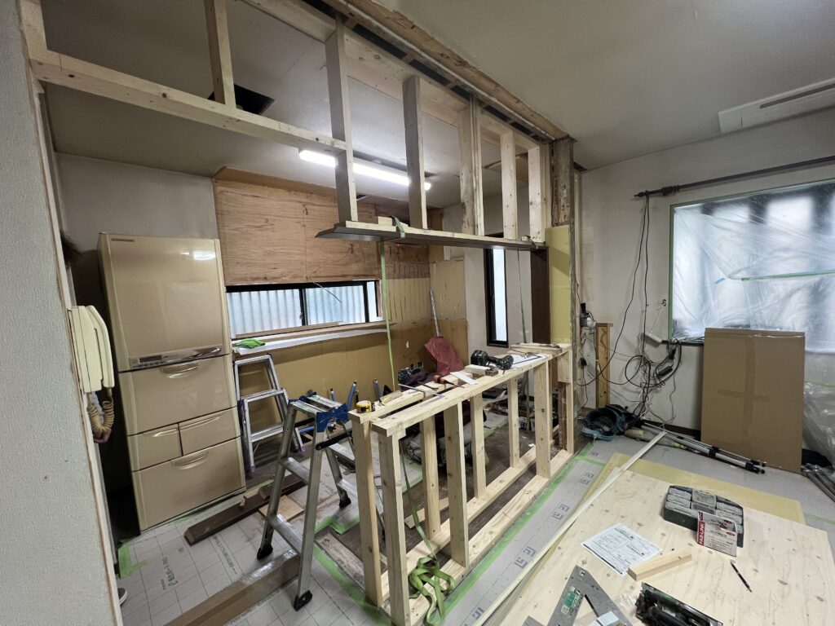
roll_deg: +3.2
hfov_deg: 106.2
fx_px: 314
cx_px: 418
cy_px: 313
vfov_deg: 89.9
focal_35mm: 13
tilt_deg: -5.4
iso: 200
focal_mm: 1.57
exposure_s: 1/50
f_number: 1.8
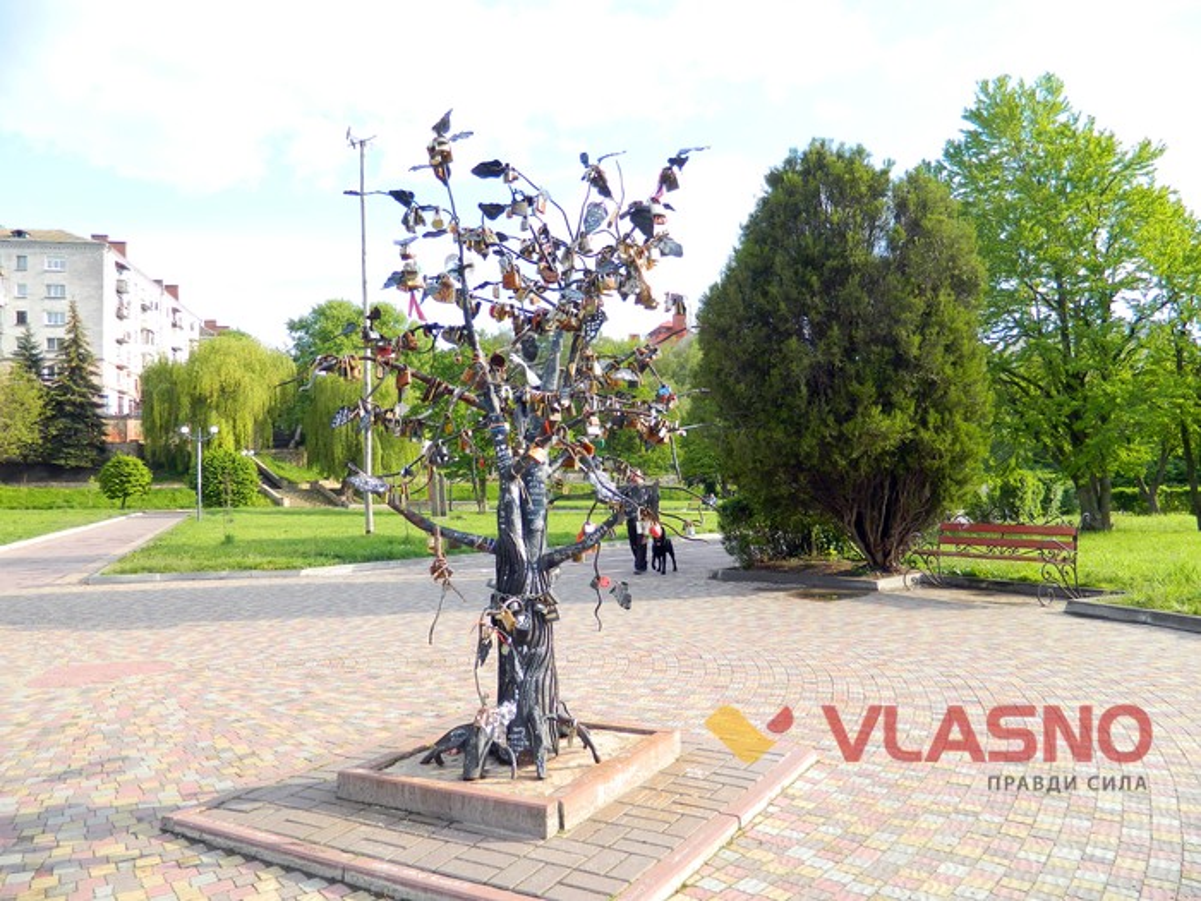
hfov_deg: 69.4
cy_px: 450
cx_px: 600
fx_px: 867
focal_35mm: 25
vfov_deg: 54.9
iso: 80
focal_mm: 4.5
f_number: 3.1
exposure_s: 1/200
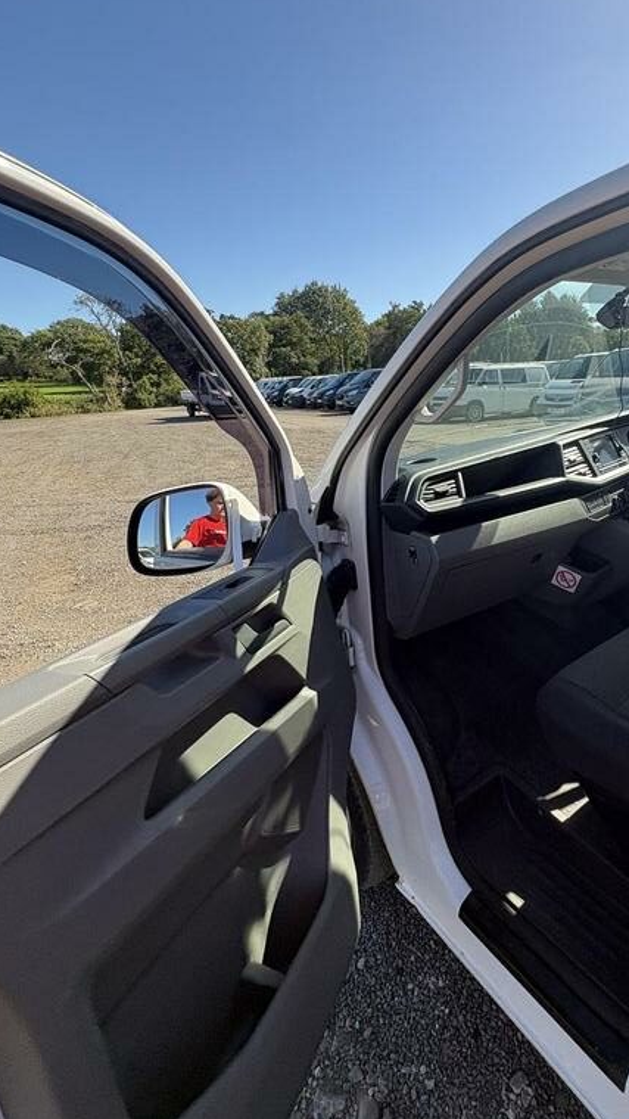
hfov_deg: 59.7
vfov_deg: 92.3
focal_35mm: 18
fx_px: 534
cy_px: 500
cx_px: 417
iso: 40
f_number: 2.2
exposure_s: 1/453
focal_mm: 2.22
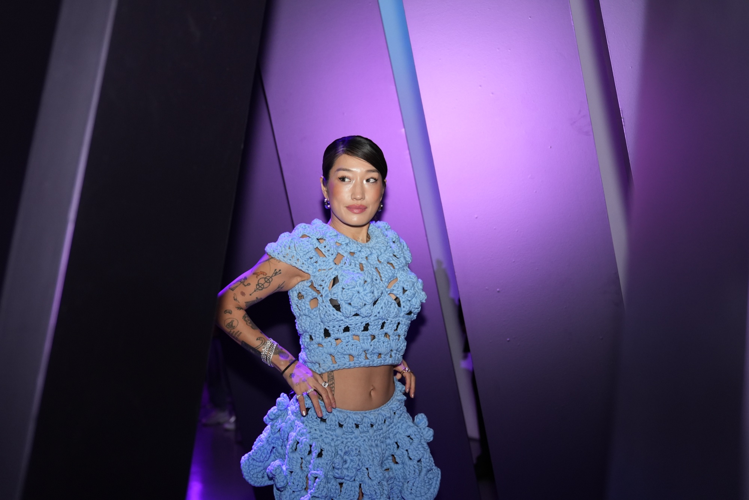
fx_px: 853
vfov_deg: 32.6
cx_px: 374
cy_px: 250
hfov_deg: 47.4
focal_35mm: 41
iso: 2000
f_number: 2.8
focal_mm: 41
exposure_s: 1/200
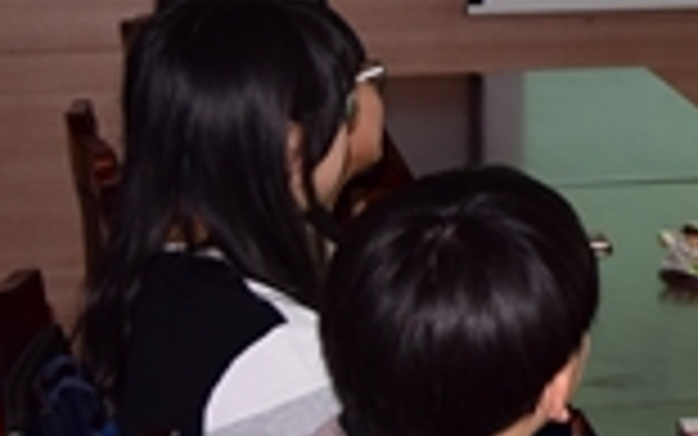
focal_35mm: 146
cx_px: 910
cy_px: -94
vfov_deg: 8.9
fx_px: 2775
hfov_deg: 13.8
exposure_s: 1/60
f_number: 4
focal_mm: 27
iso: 200
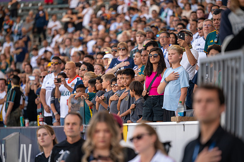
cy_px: 82
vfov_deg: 5.6
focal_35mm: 247
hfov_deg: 8.3
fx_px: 1673
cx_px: 123
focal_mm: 200
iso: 500
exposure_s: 1/1000
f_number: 2.8
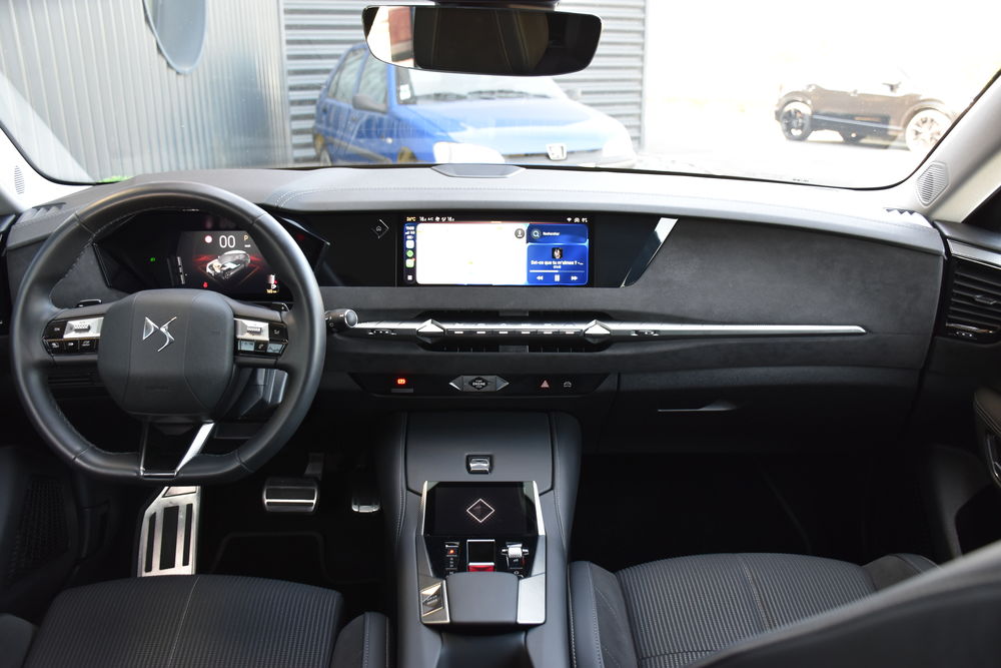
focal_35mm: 30
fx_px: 834
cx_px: 500
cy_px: 334
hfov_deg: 61.9
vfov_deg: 43.6
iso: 640
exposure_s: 1/60
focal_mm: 20
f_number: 4
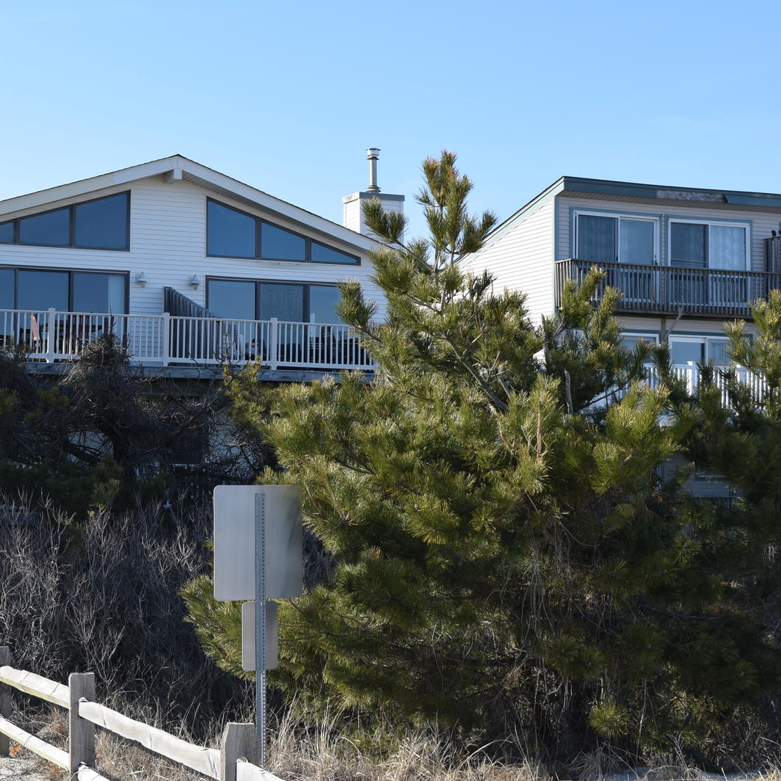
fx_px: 1583
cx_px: 195
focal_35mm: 62
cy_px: 393
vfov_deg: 27.7
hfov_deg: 27.3
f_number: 9
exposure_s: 1/320
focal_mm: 32
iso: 200
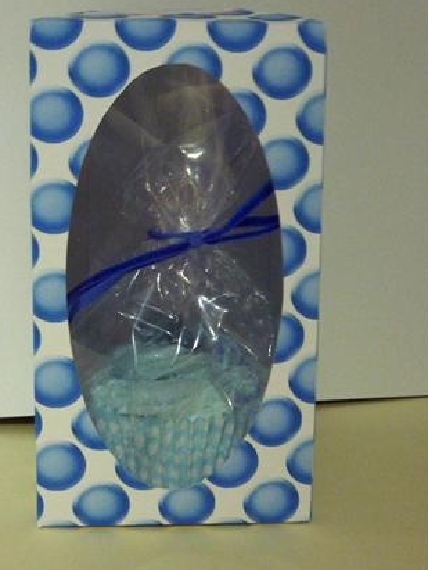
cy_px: 257
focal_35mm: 56
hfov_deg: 26.1
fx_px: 922
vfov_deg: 34.3
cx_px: 186
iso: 400
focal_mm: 7.9
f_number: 3.8
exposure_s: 1/8
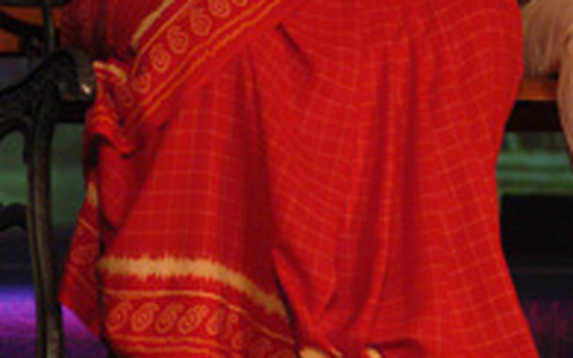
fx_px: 4023
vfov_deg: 5.1
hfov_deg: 8.1
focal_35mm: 258
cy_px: -60
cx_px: 435
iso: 800
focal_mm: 55
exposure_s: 1/100
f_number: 2.8
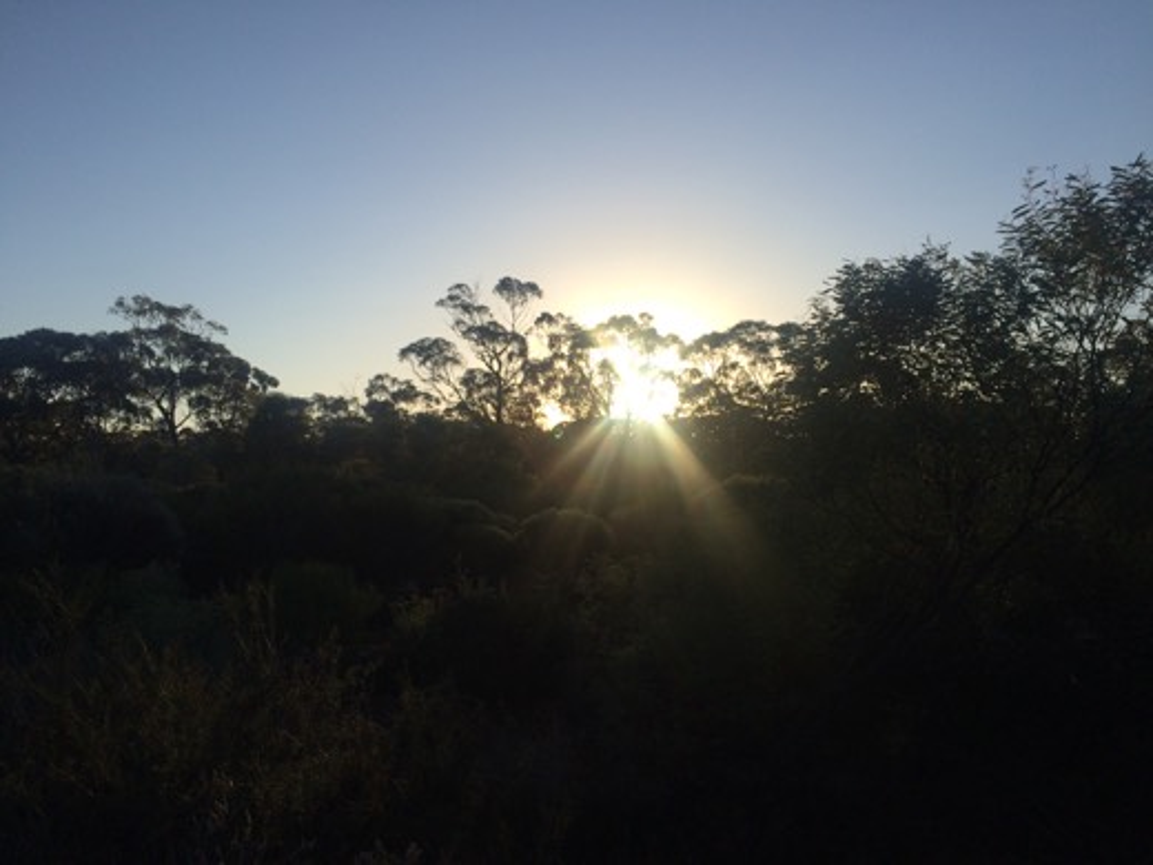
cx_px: 576
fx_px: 966
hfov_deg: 61.7
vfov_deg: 48.2
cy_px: 432
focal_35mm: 29
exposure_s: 1/2740
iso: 32
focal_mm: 4.15
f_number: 2.2
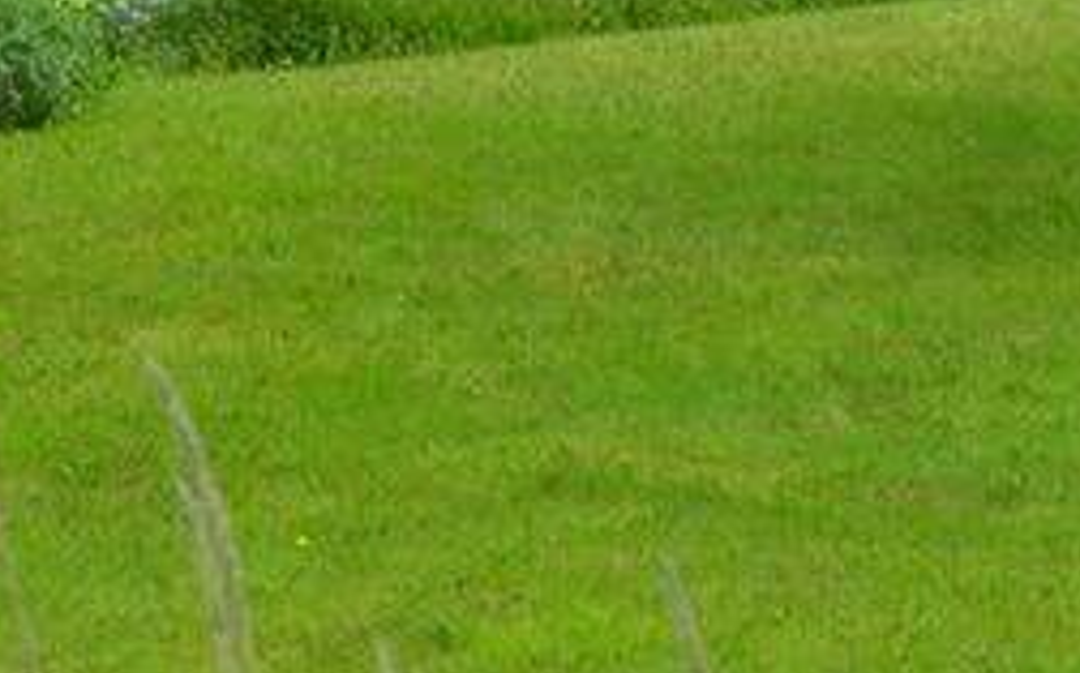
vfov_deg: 3.8
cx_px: 103
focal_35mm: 341
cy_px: -664
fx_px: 10030
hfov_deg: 6.2
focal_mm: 55
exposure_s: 1/250
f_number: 8
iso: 100
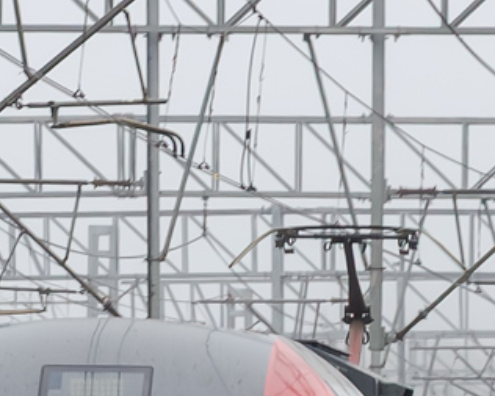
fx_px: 10247
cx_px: 136
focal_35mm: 699
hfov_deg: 2.8
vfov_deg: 2.2
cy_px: 326
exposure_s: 1/160
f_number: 5.6
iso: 250
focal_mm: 105
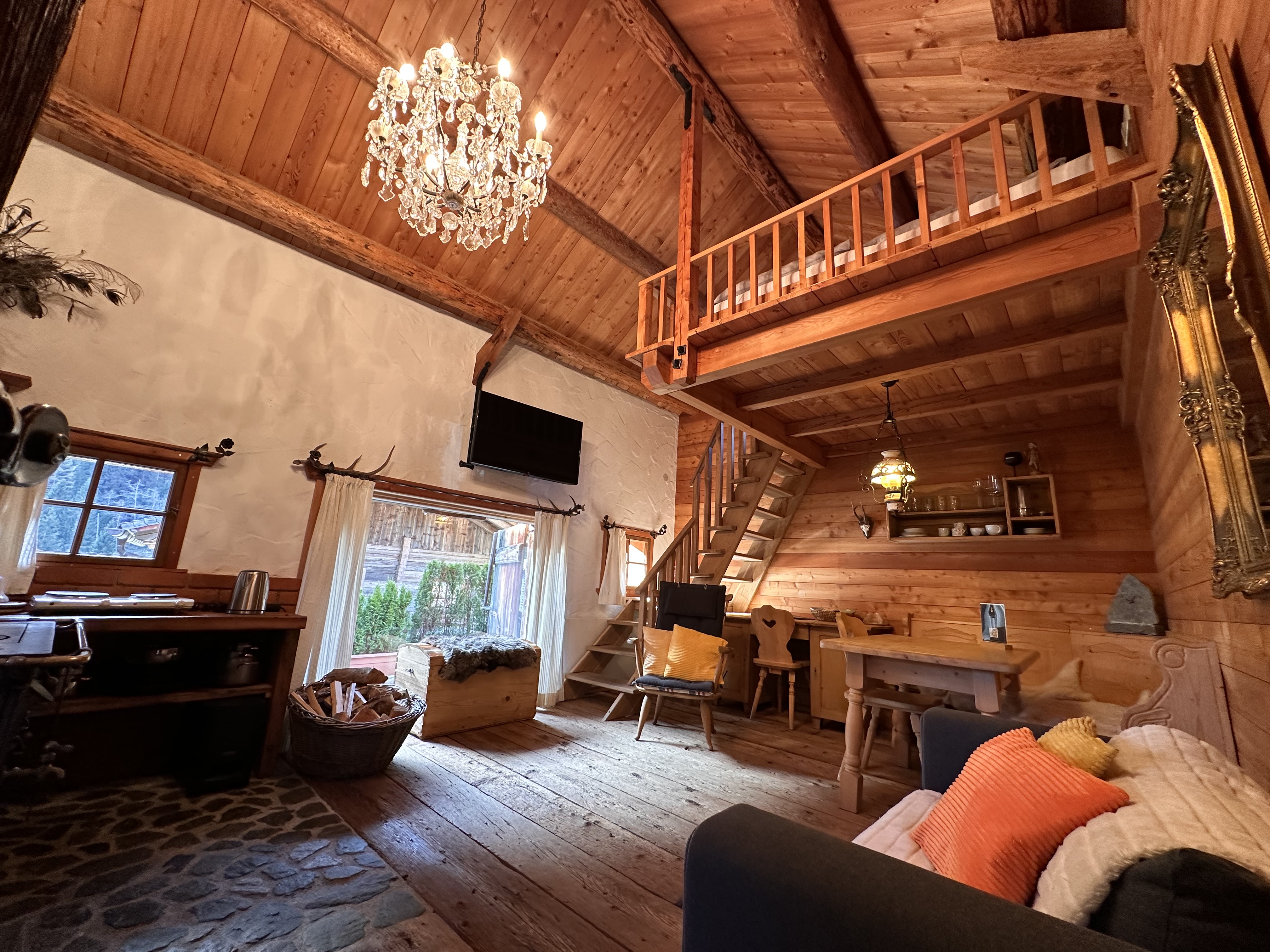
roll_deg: -3.3
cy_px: 476
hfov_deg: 102.1
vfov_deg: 85.7
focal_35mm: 14
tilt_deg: +13.1
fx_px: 514
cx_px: 635
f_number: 2.2
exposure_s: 1/50
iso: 200
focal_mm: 2.22
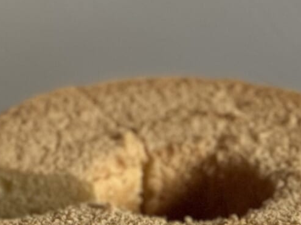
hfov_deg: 5.0
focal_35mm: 398
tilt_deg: -24.6
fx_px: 3460
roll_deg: -0.2
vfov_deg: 3.7
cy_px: 241
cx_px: 40
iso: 250
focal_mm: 9
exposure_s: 1/40
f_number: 2.8
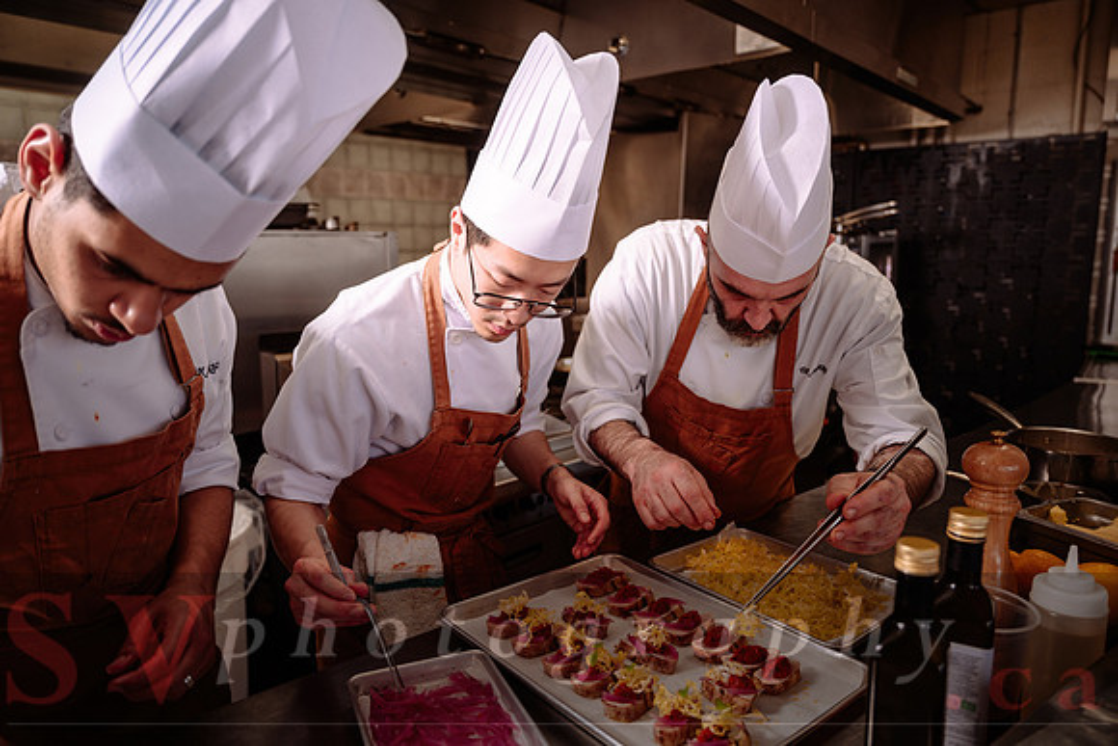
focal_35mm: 26
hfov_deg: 70.4
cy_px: 373
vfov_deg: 50.4
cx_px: 559
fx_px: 792
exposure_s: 1/160
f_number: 2.8
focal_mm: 25.5
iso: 100
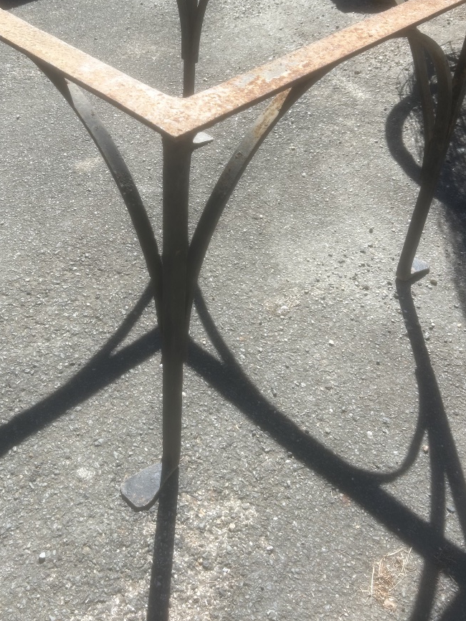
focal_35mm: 36
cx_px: 184
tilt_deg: -39.5
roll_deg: +2.5
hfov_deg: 39.5
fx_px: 646
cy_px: 228
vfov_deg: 50.8
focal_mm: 5.7
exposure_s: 1/2994
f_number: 1.5
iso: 50
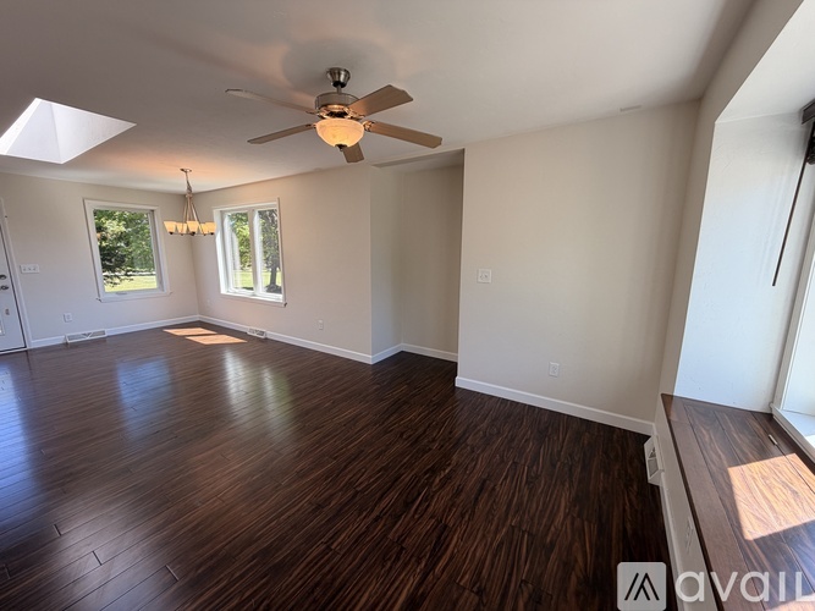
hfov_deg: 102.1
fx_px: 330
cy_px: 306
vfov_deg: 85.7
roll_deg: +0.1
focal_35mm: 14
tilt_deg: -9.8
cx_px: 408
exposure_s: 1/121
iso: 50
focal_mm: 2.22
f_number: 2.2
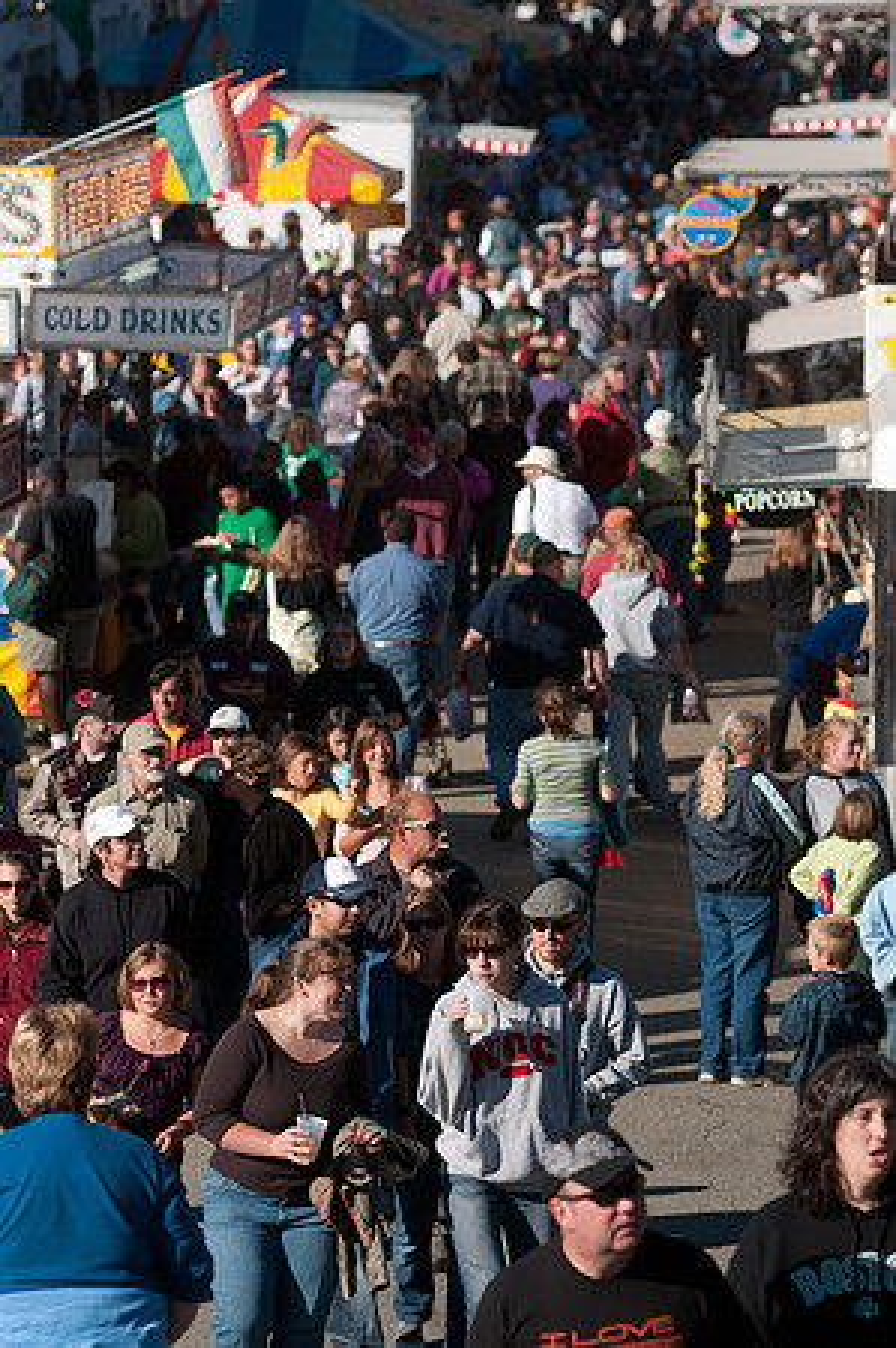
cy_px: 674
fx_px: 7016
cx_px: 448
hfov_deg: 7.3
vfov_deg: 11.0
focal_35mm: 188
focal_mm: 125
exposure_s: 1/2500
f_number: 4
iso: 200
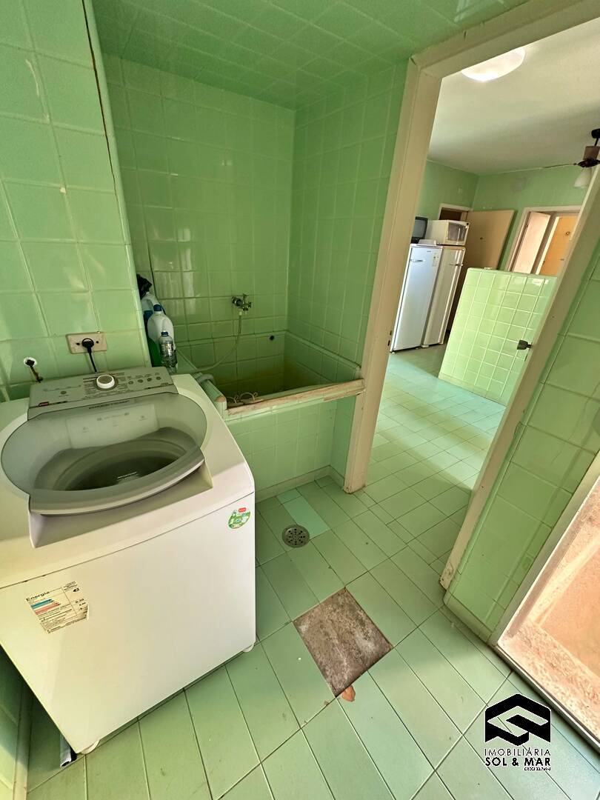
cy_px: 400
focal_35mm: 14
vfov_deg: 102.1
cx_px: 300
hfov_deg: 85.7
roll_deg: -4.3
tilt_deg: -26.3
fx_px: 324
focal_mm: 2.22
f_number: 2.2
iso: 320
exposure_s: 1/82
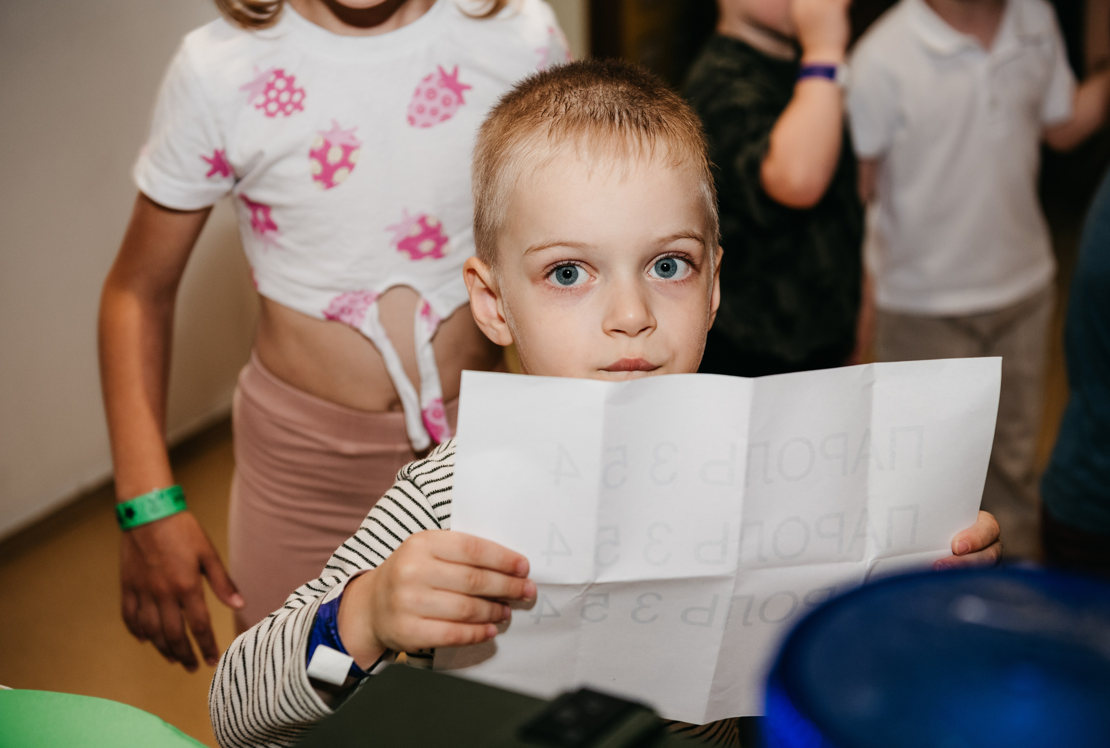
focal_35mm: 57
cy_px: 387
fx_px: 1775
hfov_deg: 34.7
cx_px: 581
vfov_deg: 23.8
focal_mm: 55
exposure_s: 1/160
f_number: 4
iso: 500
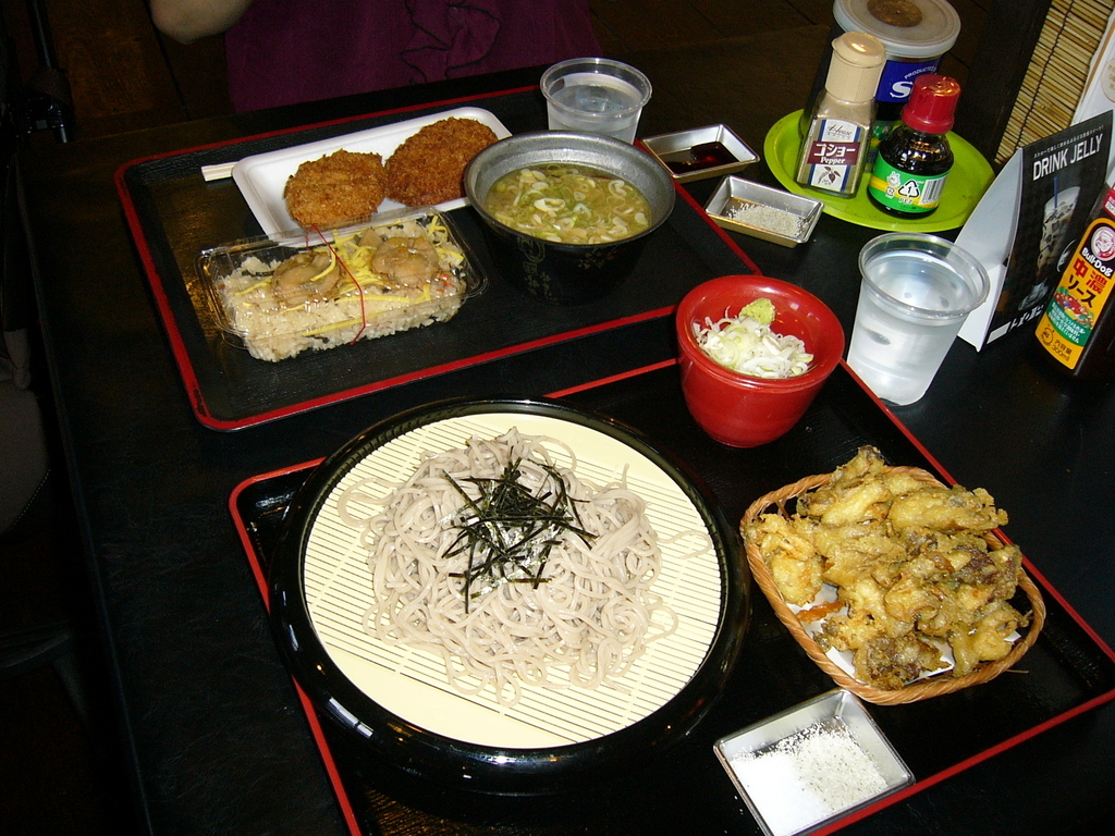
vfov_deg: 40.7
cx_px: 558
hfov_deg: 52.6
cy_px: 418
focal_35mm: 35
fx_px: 1127
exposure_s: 1/60
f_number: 2.8
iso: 100
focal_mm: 5.8
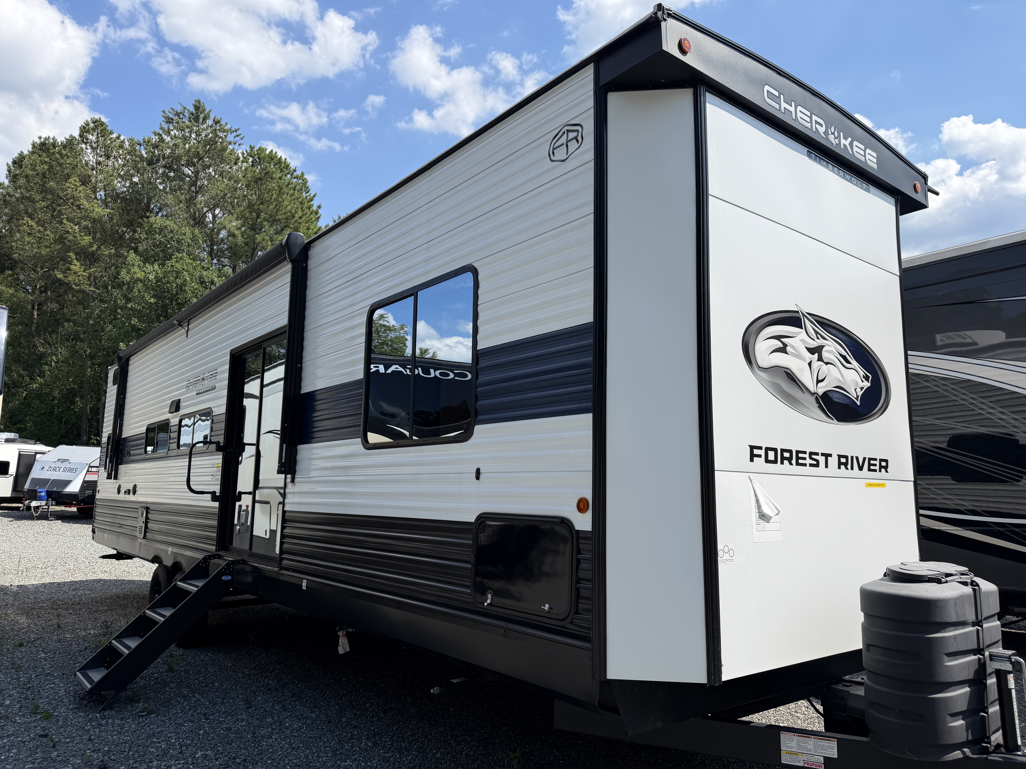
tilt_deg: +7.3
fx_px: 711
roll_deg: -0.2
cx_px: 513
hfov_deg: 71.6
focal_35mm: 24
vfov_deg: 56.8
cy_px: 384
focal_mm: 6.76
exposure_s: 1/5319
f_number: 1.78
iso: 80
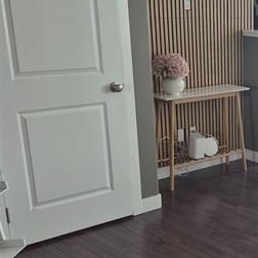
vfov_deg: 27.4
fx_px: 523
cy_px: 188
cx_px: 294
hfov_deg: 25.4
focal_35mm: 62
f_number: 1.8
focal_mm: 5.4
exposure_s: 1/180
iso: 200
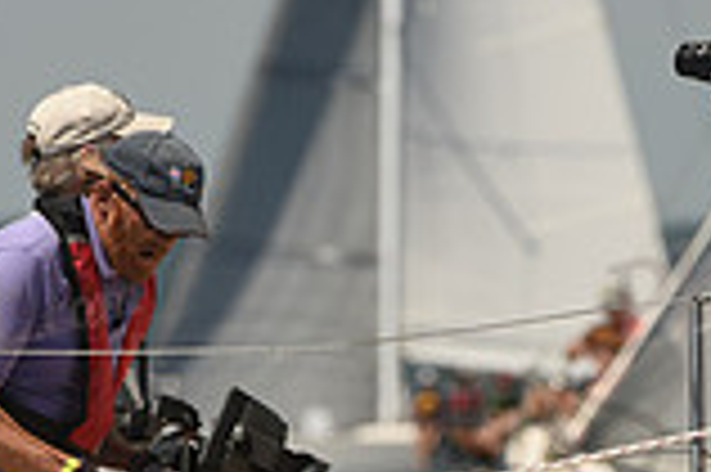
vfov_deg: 0.9
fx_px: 29022
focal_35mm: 1471
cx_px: 378
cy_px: 533
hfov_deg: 1.4
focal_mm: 400
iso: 250
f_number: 8
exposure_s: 1/1000
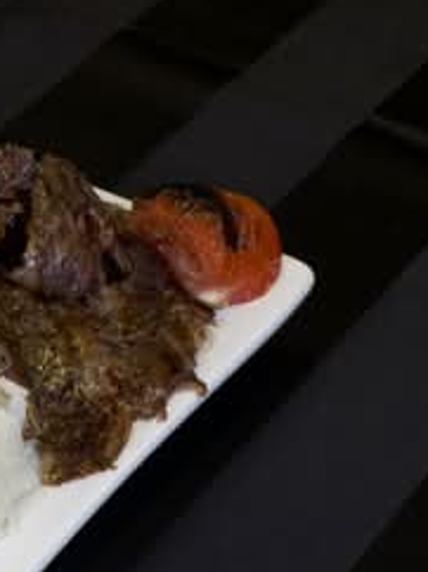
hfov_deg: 10.8
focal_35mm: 131
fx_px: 2163
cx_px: -238
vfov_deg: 15.1
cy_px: 319
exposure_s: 1/3
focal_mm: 50
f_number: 11
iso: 160
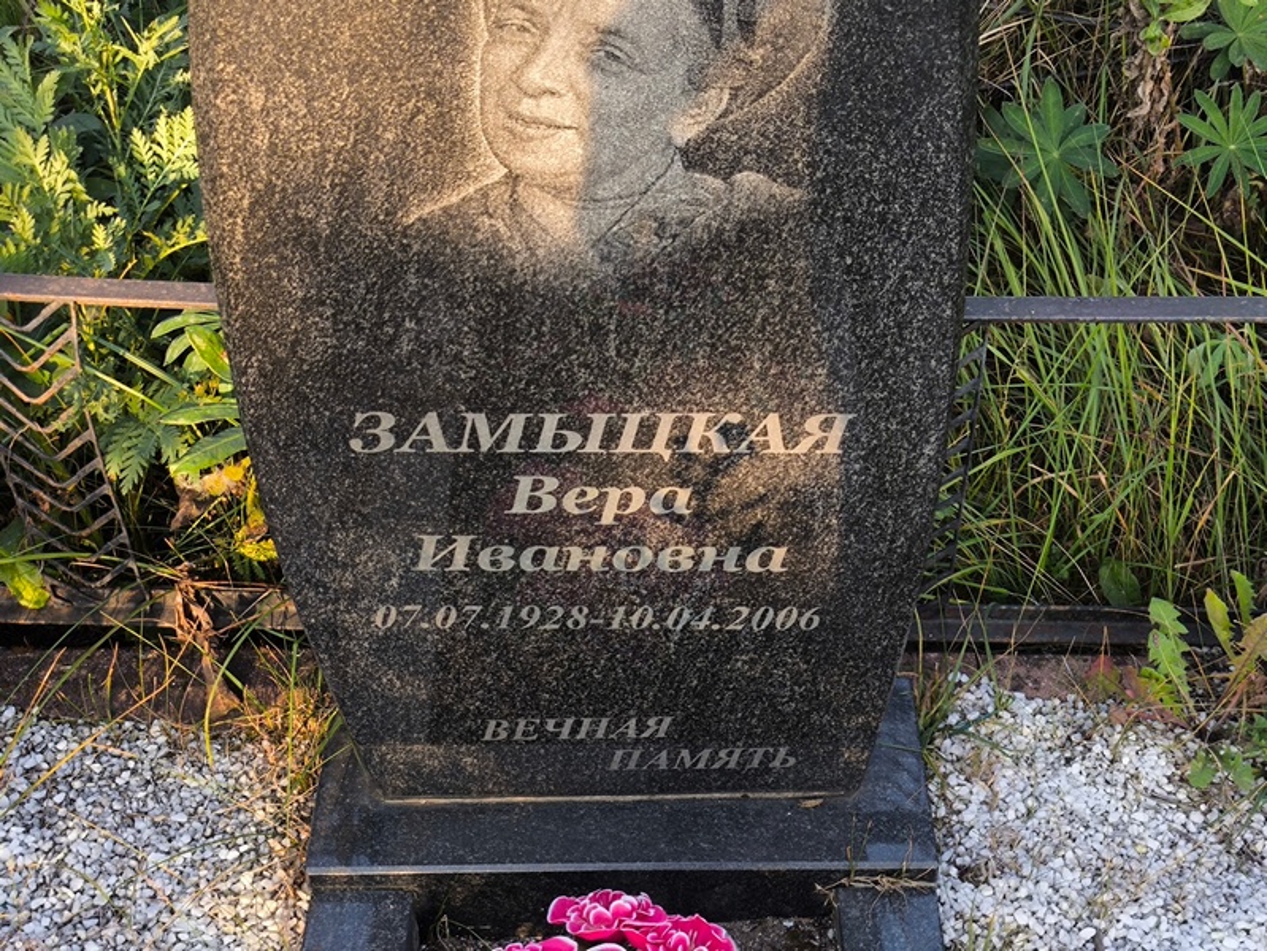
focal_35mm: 50
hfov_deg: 38.2
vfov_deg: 29.1
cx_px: 634
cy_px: 476
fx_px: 1831
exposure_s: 1/100
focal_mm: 4.71
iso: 64
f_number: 1.7
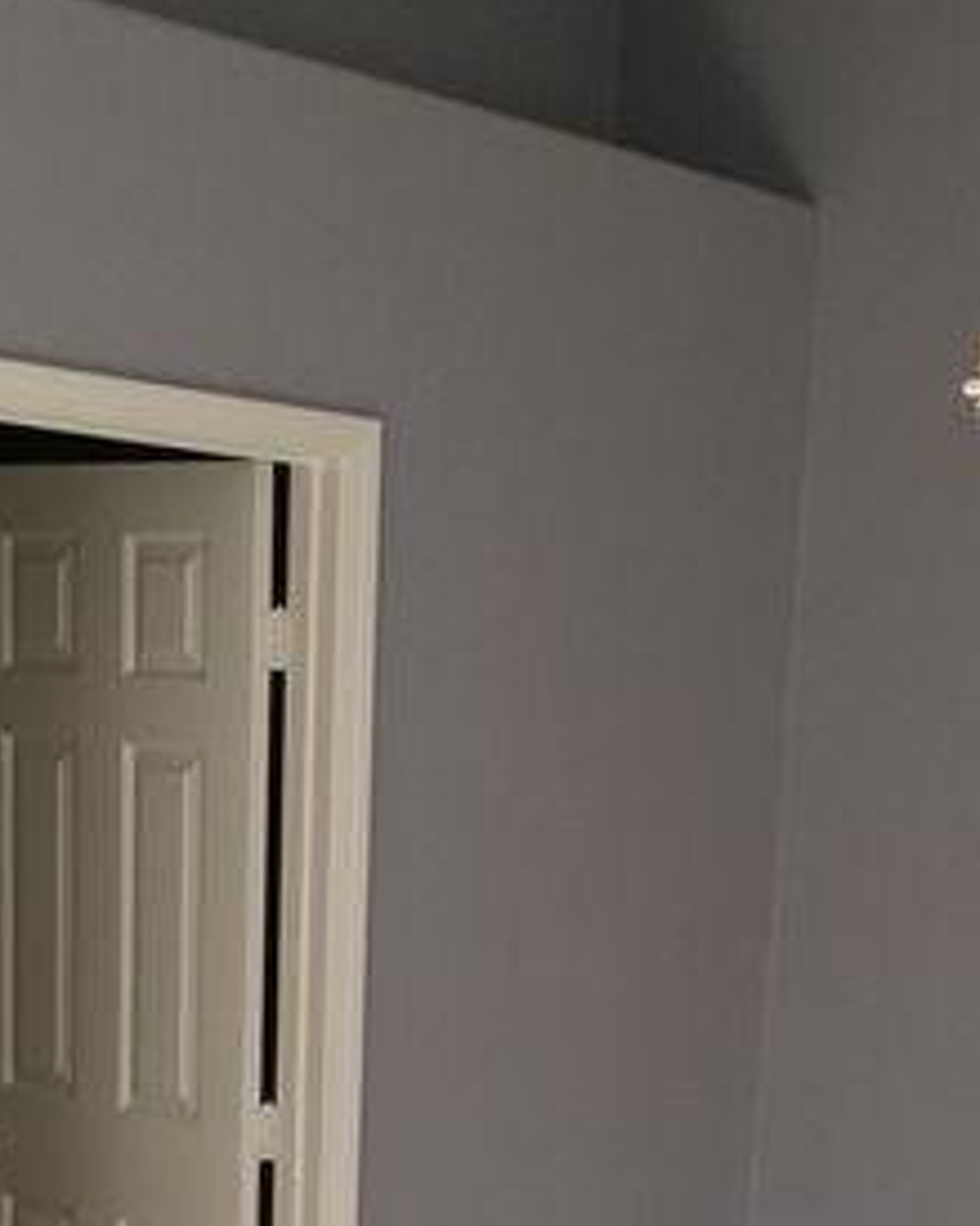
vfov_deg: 26.0
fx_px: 2503
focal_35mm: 69
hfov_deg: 22.0
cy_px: 1251
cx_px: 671
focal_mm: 4.15
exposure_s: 1/30
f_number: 2.2
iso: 64
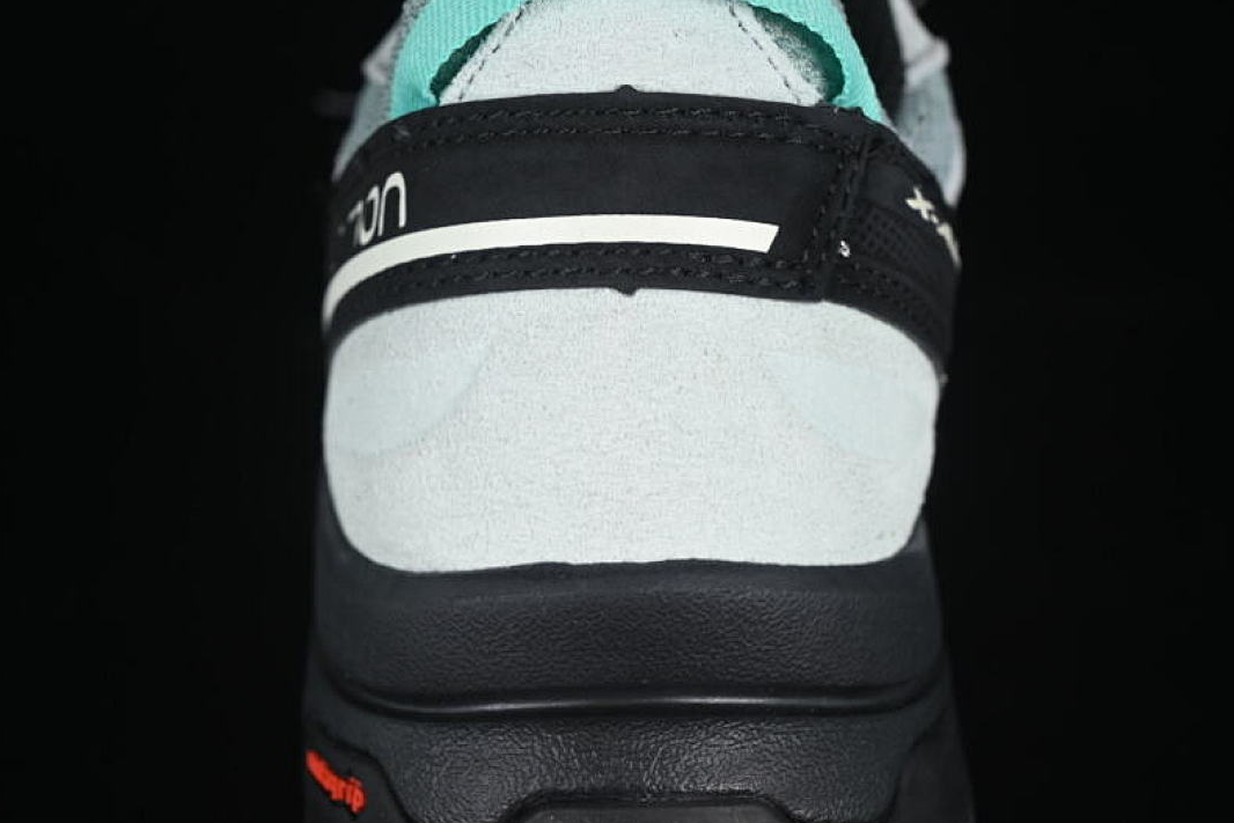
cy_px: 412
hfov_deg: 26.6
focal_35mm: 76
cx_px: 614
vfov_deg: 18.0
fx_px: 2605
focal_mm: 50
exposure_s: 1/60
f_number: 6.3
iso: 160
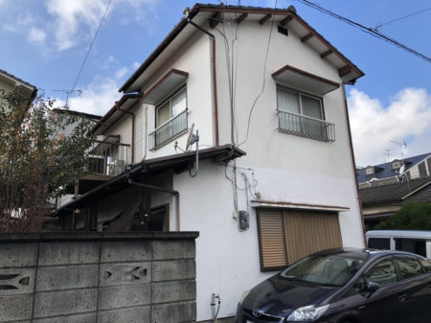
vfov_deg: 49.7
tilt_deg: +14.0
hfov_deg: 63.5
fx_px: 348
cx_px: 216
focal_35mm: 28
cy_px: 162
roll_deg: +2.7
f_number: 1.8
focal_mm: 4
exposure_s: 1/1066
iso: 20
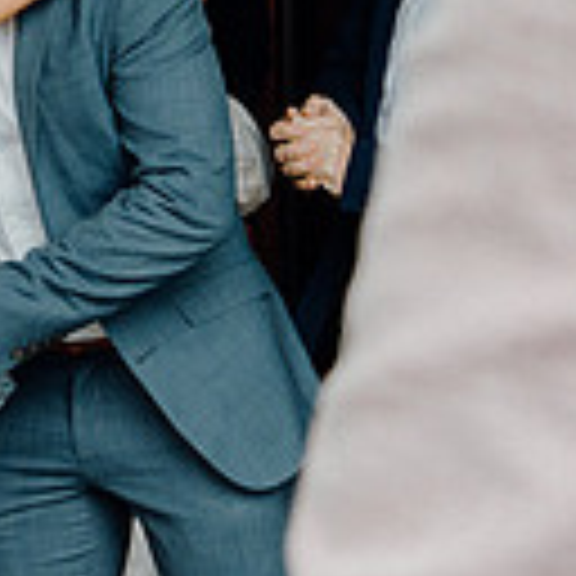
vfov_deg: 16.3
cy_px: -20
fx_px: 1958
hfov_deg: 16.3
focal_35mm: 104
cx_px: -36
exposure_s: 1/200
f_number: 3.5
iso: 200
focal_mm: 27
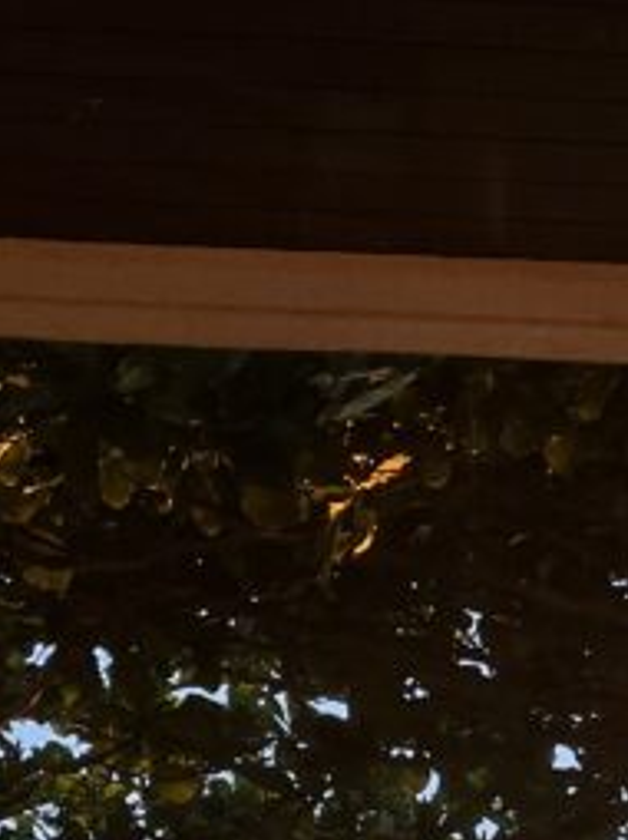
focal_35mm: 105
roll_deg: +1.5
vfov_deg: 16.9
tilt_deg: +10.8
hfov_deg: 13.0
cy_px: 1267
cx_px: 1054
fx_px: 2544
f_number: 1.6
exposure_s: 1/218
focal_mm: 5.1
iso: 40
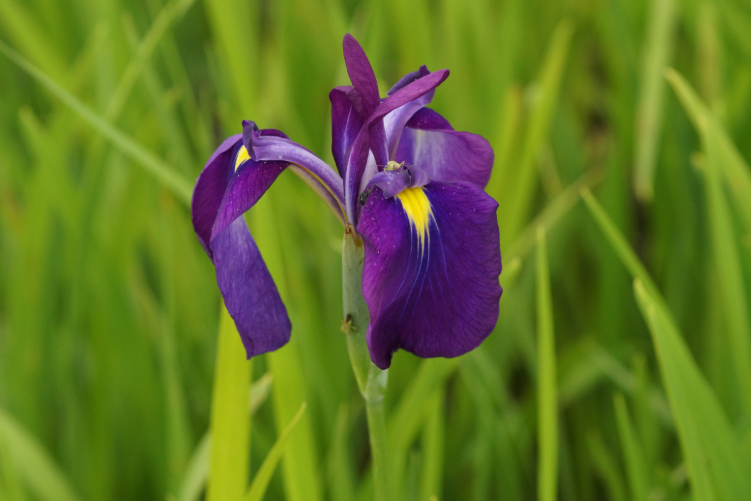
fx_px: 3129
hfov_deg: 13.7
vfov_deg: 9.1
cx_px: 376
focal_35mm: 150
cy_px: 250
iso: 800
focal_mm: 100
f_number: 5.6
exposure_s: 1/160
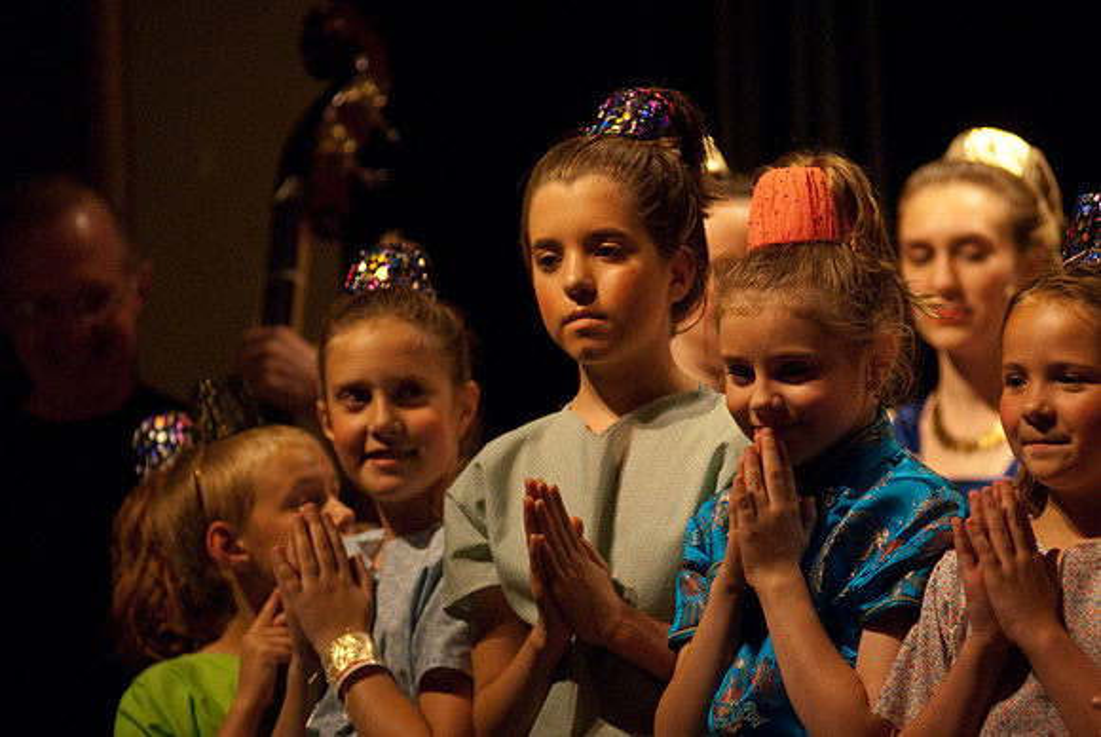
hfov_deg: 8.1
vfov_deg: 5.4
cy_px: 368
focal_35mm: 255
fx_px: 7806
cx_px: 550
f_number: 2.8
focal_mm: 170
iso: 1000
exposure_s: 1/125
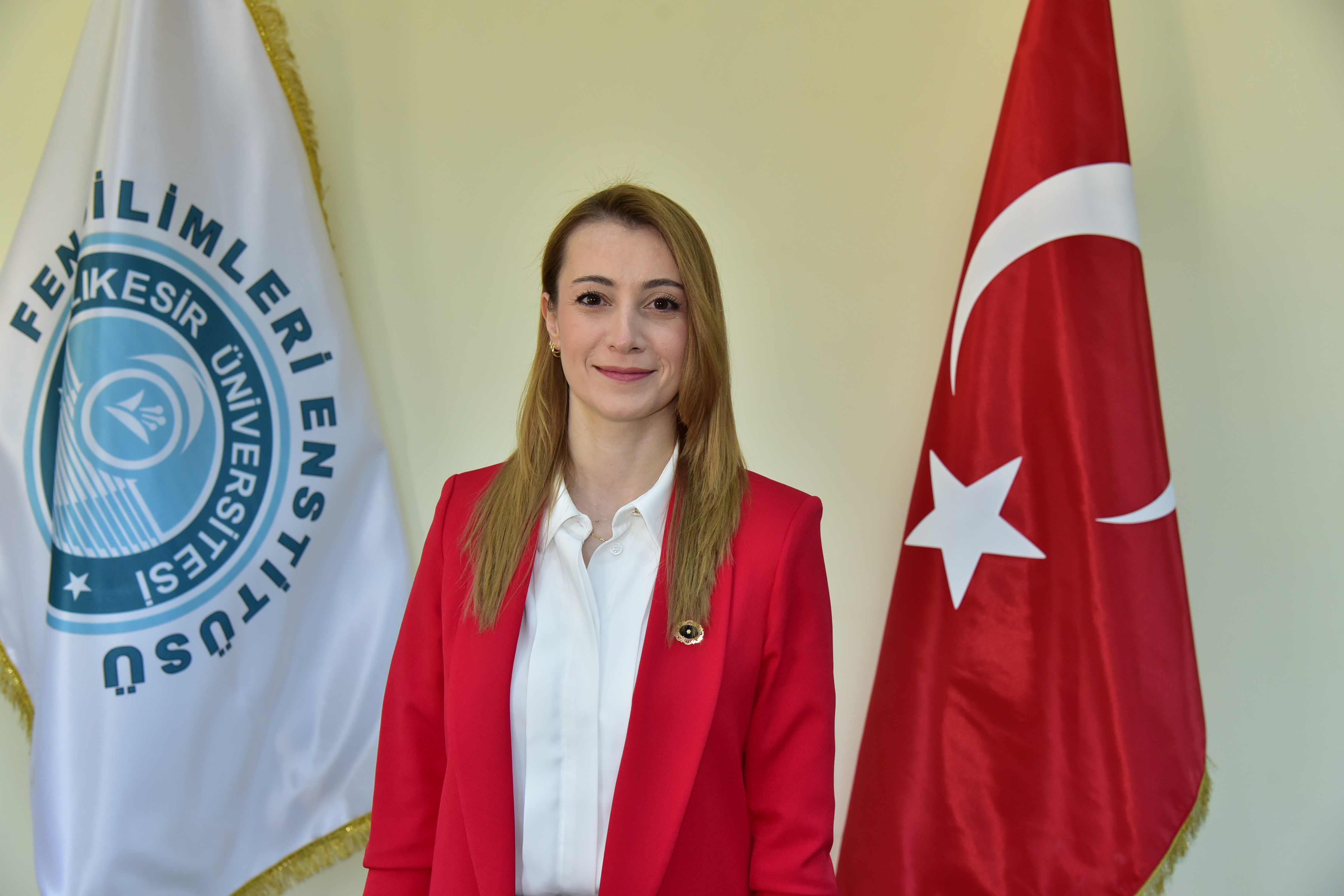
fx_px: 1717
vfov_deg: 29.2
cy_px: 448
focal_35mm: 46
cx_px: 672
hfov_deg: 42.7
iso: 1250
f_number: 5
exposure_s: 1/200
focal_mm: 46
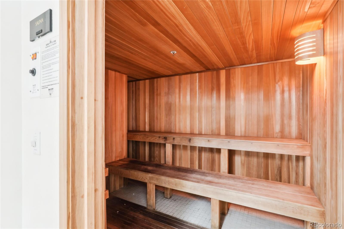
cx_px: 172
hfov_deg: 95.0
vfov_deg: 72.0
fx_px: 158
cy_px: 114
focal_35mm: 16
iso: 400
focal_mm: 11
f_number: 8
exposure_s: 1/1.43
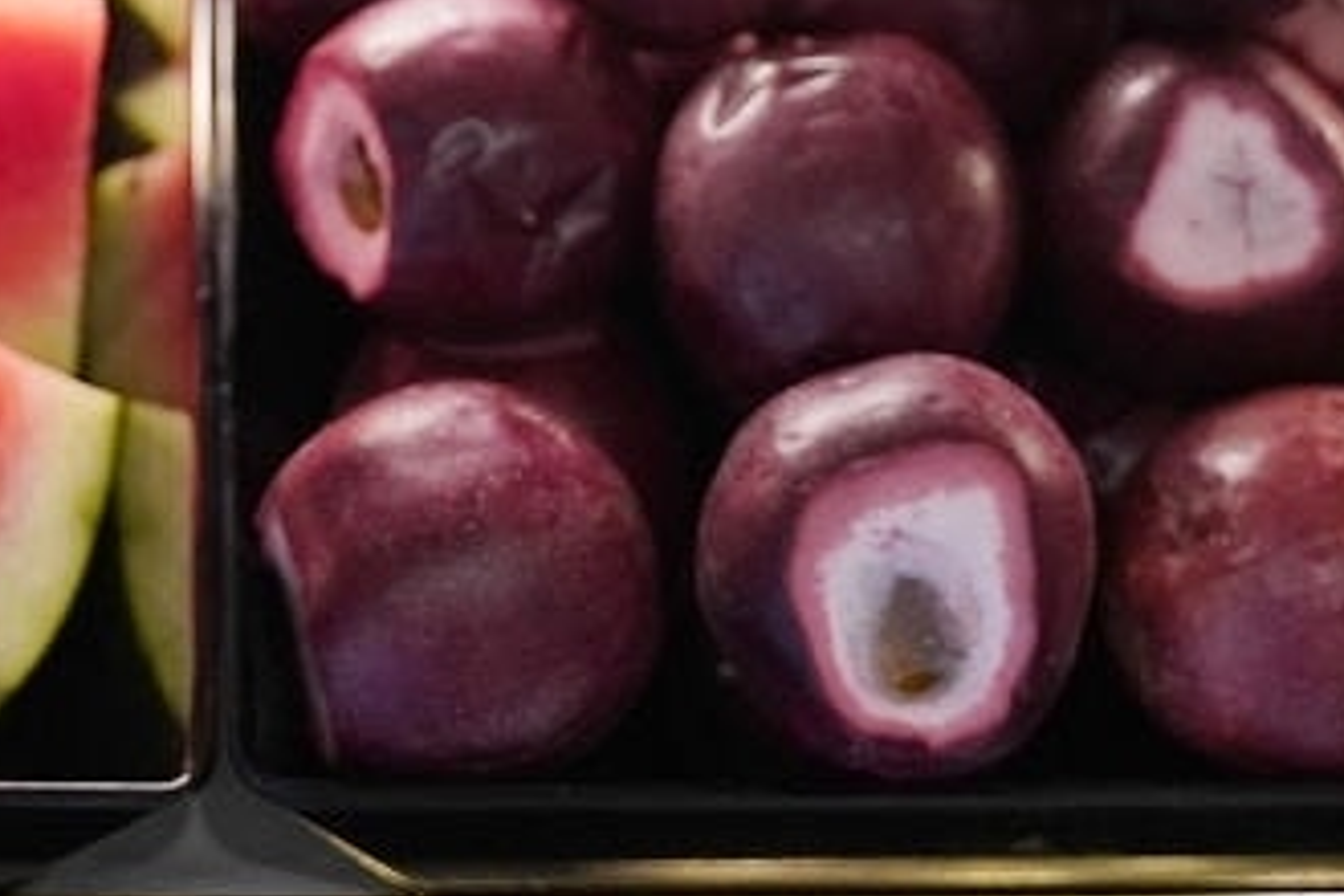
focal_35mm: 109
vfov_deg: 11.7
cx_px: 293
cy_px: -660
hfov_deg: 18.6
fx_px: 4069
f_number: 2.8
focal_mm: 30
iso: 3200
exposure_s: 1/160
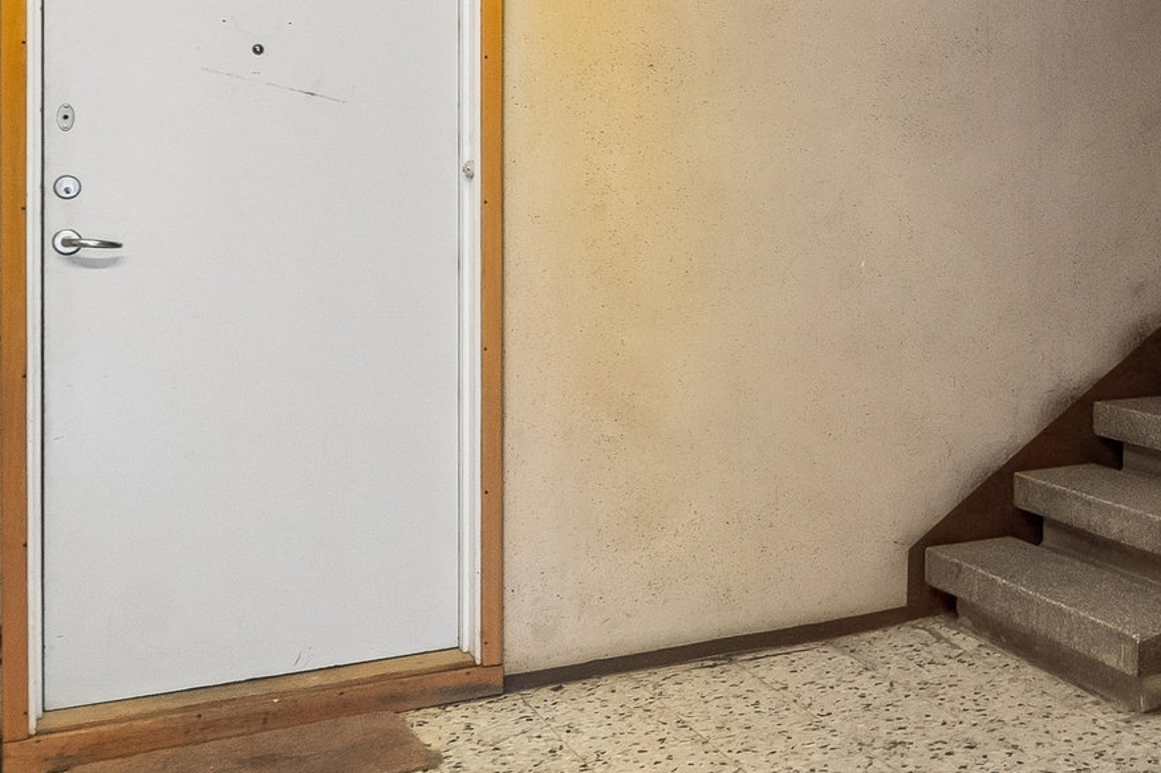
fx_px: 1548
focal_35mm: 48
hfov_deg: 37.6
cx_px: 1105
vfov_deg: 27.7
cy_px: 202
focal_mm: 14
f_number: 5.6
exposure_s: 1/10
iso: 250
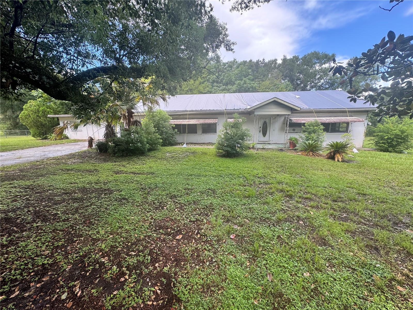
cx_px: 206
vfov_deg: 85.7
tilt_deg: -12.4
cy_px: 155
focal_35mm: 14
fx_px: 167
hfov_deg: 102.1
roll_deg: +0.6
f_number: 2.2
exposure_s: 1/199
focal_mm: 2.22
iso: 40
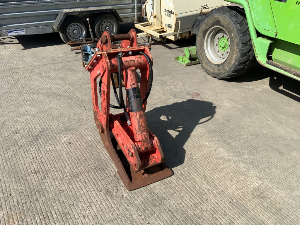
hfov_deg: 61.7
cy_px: 112
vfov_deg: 48.2
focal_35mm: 29
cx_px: 150
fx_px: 251
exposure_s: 1/1848
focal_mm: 3
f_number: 1.8
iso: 16
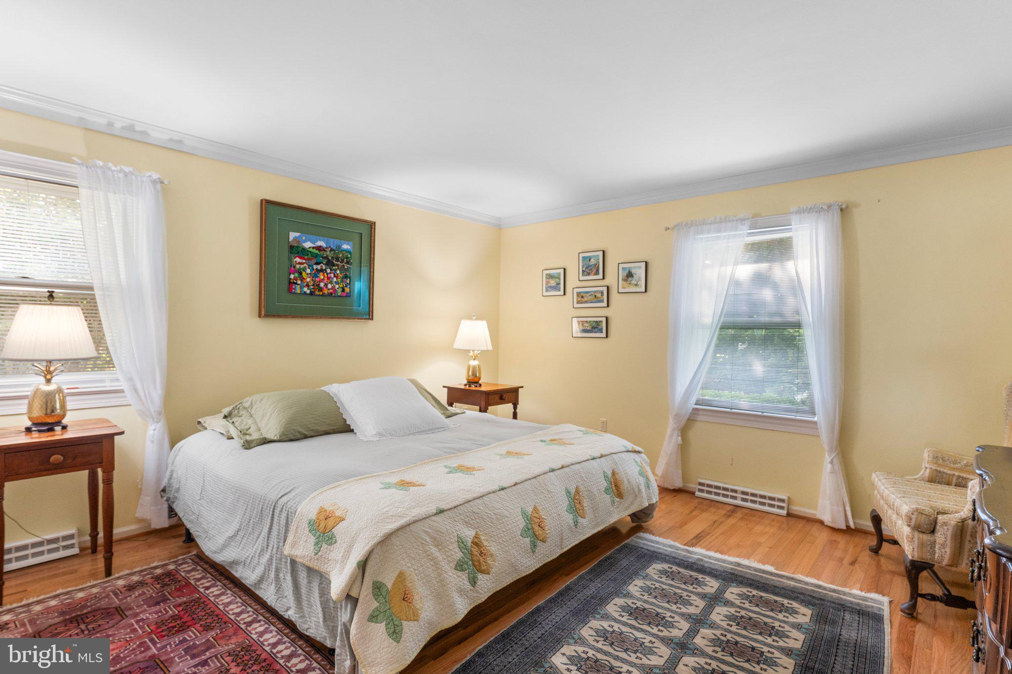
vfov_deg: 74.1
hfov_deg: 97.1
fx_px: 447
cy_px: 337
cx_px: 506
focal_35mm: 16
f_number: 7.1
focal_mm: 15.9
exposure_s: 1/10
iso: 1000
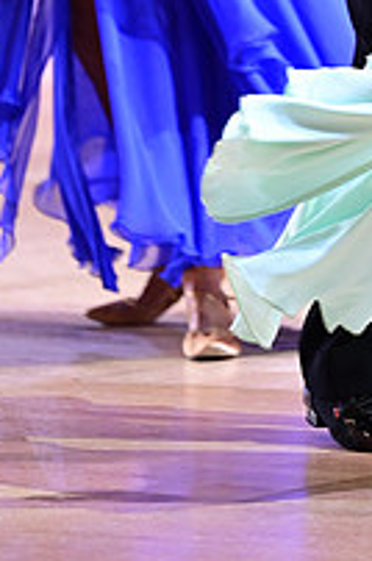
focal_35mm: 431
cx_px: 516
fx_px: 6703
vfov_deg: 4.8
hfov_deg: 3.2
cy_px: -219
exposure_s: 1/320
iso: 2000
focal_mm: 150
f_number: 2.8
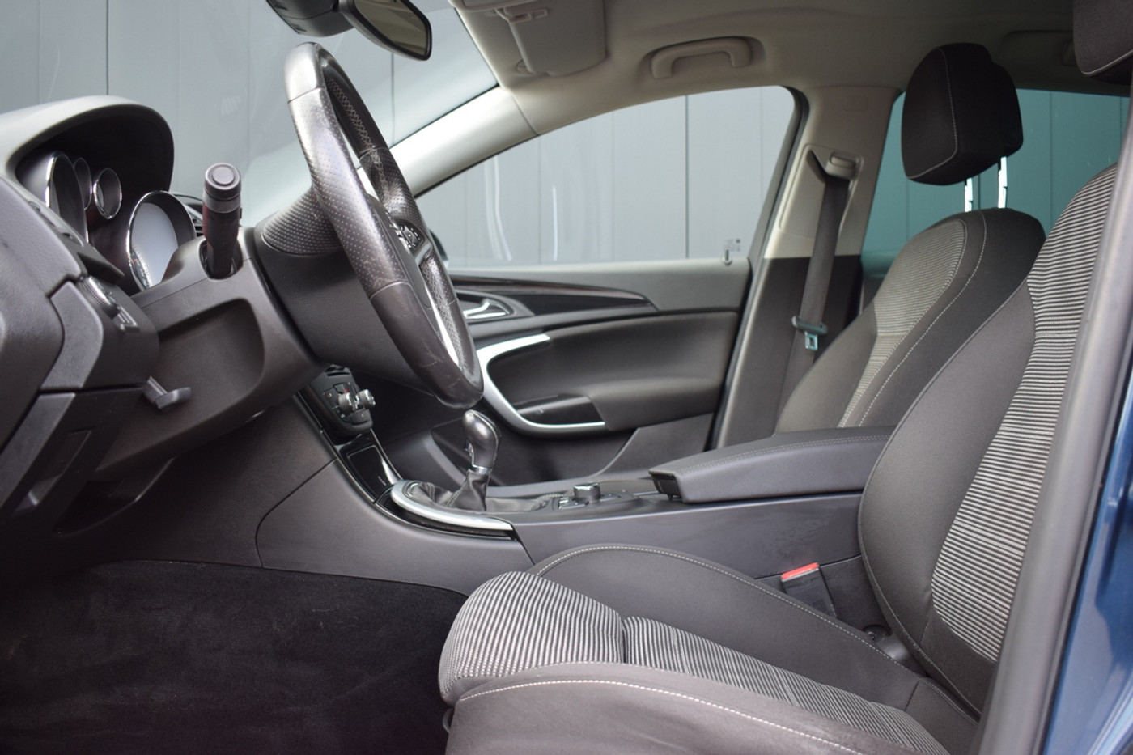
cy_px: 378
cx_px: 566
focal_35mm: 33
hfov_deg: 57.2
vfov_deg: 40.0
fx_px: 1038
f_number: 4
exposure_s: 1/60
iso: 500
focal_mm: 22
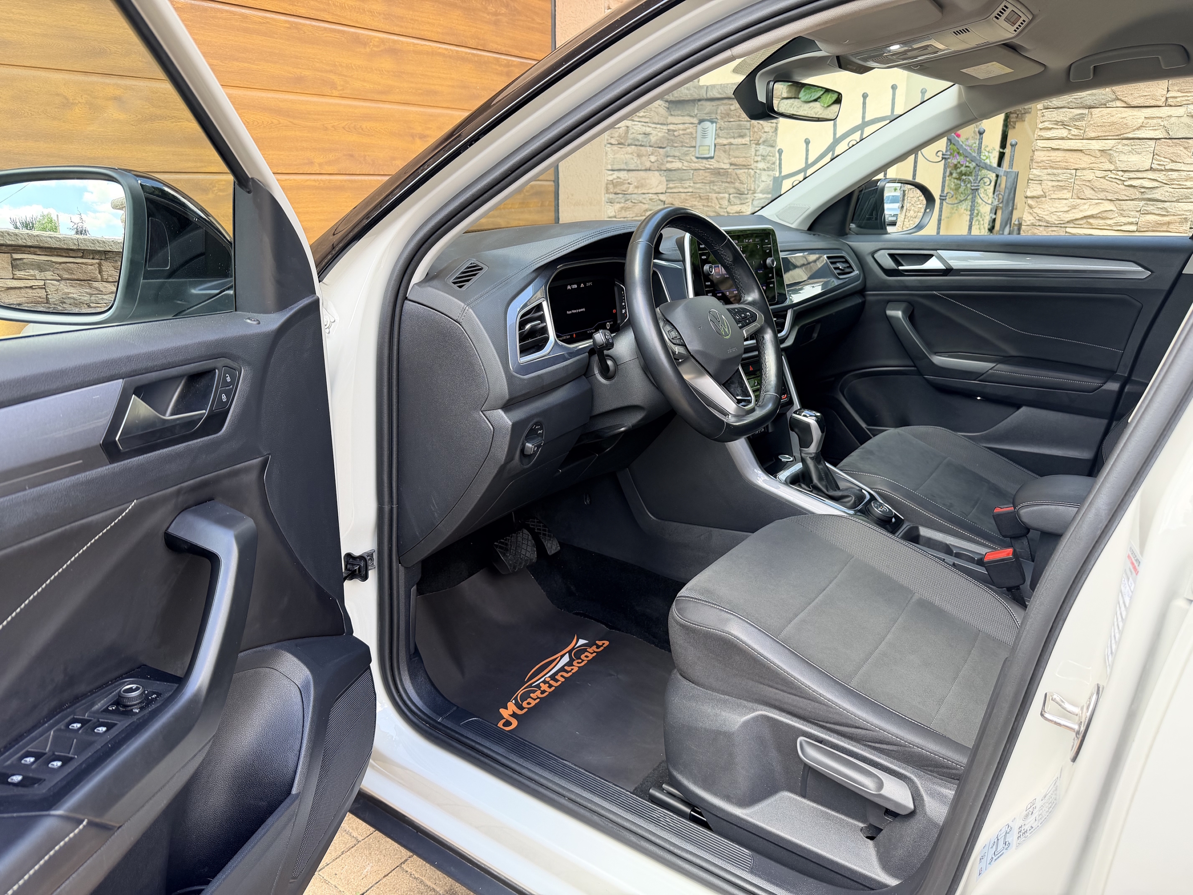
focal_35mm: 24
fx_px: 827
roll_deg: -0.1
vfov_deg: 56.8
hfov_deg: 71.6
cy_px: 448
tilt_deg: -17.6
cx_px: 596
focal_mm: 6.76
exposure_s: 1/183
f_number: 1.78
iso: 80
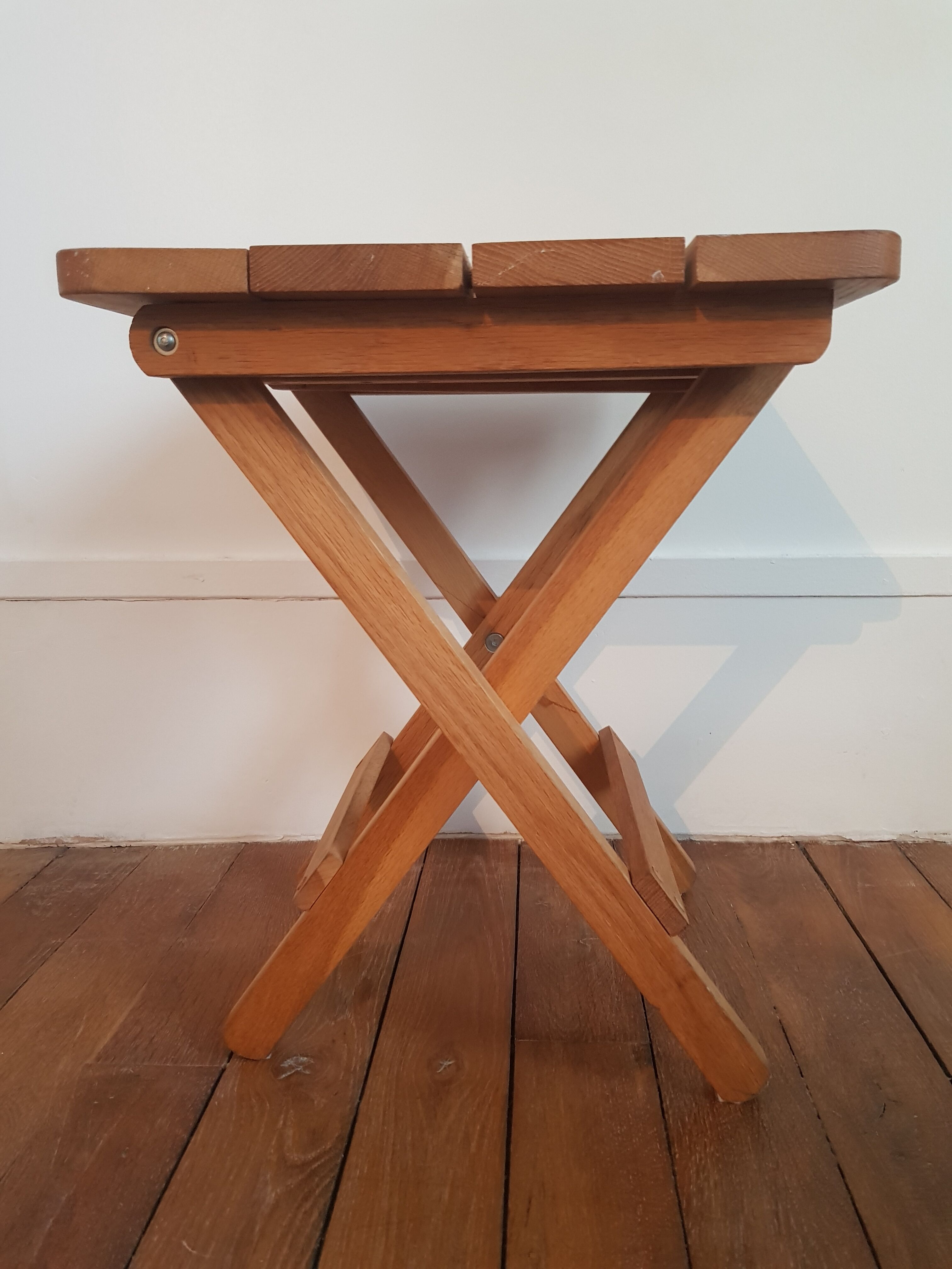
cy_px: 634
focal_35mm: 26
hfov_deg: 53.1
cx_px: 476
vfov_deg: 67.3
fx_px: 953
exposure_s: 1/11
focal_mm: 4.2
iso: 250
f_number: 1.7
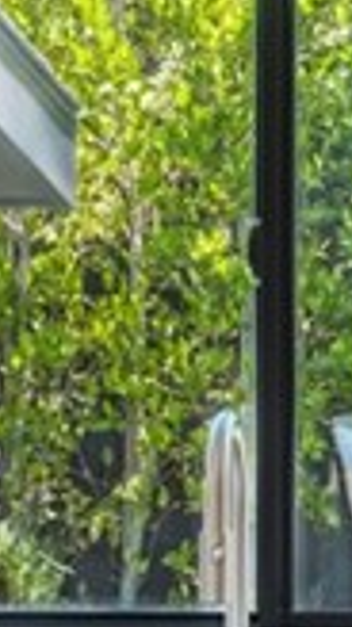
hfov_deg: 4.6
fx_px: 4140
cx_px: 1198
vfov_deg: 8.7
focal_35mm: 249
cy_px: 472
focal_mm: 25.4
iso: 200
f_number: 9
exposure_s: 1/2
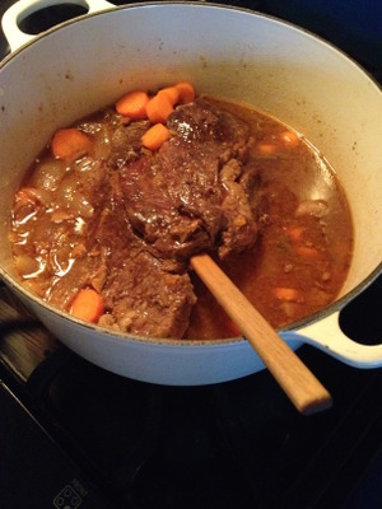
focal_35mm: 35
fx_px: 515
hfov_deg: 40.7
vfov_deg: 52.6
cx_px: 191
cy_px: 254
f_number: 2.4
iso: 800
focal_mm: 4.28
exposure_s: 1/15
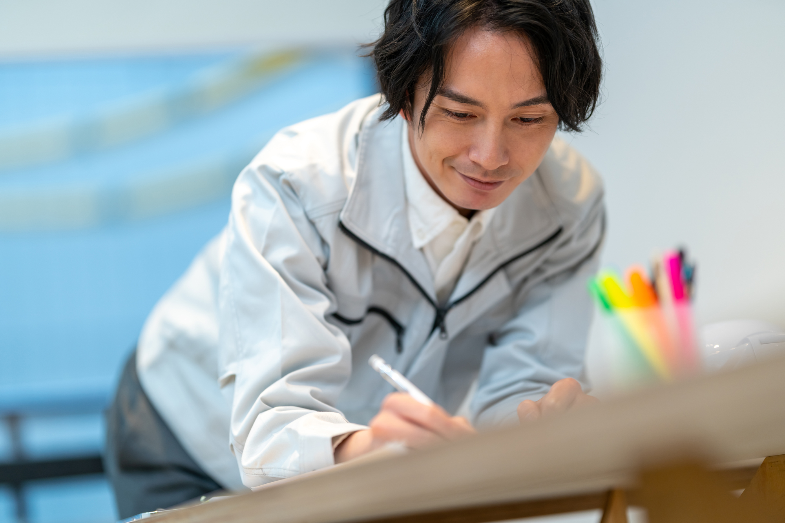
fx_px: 2289
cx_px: 392
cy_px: 262
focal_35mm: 105
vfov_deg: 13.0
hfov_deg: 19.5
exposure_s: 1/400
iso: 100
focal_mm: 105
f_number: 1.4
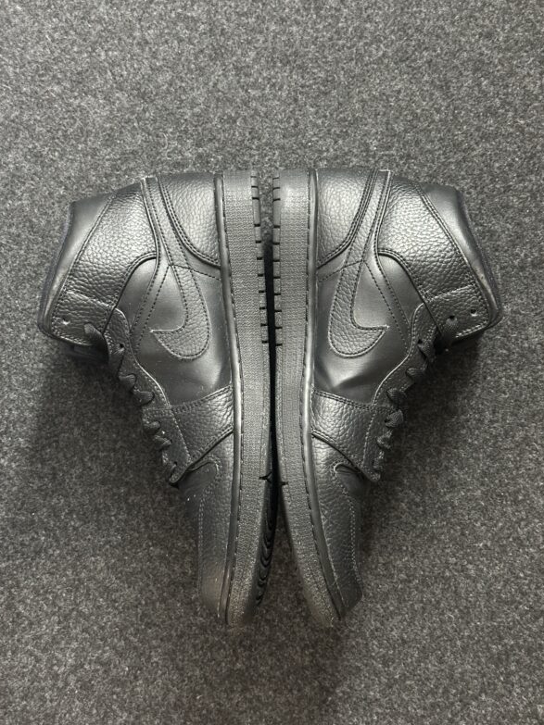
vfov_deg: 38.9
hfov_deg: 29.7
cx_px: 271
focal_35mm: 49
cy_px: 369
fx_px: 1027
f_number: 1.78
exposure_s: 1/27
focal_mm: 6.86
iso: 640
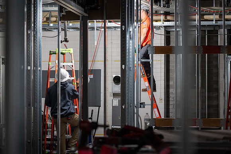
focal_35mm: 102
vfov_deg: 13.4
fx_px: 654
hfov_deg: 20.0
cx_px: 116
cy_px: 77
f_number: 3.5
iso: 2500
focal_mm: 102
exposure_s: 1/400
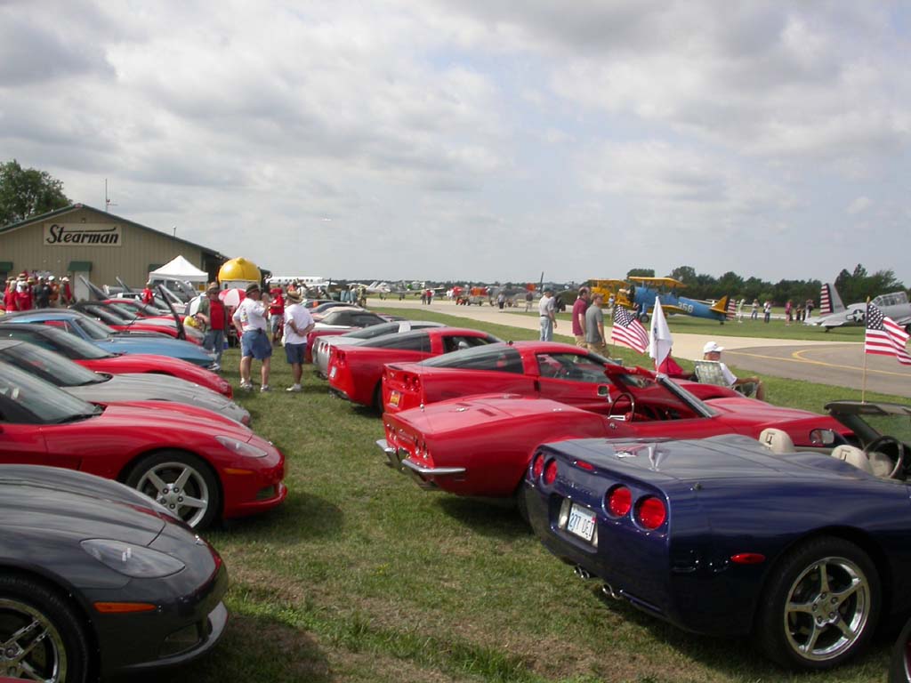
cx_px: 456
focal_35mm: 38
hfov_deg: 49.0
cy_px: 342
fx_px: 1000
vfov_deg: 37.7
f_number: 7.5
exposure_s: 1/306
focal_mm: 7.85
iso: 100
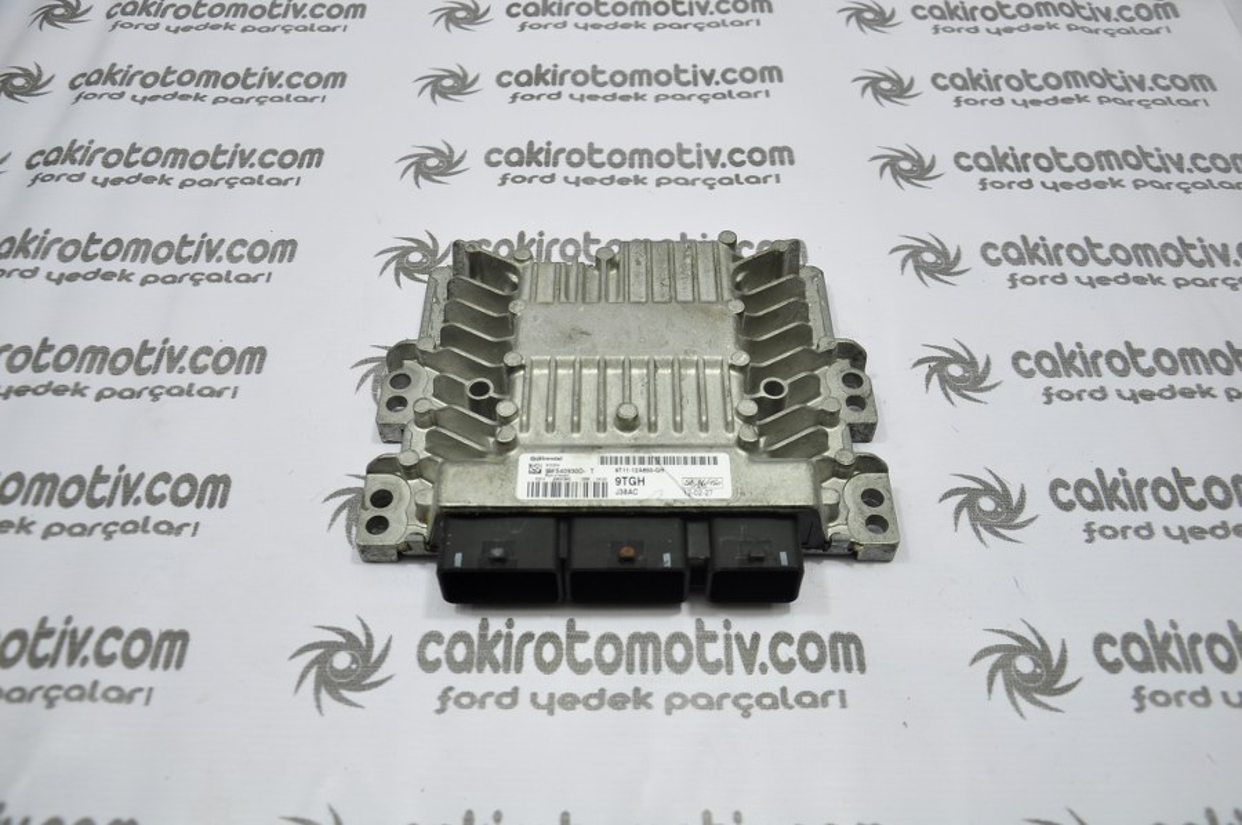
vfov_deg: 39.9
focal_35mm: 33
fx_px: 1137
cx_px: 621
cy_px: 412
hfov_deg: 57.3
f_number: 4.5
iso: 200
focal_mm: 22
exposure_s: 1/40
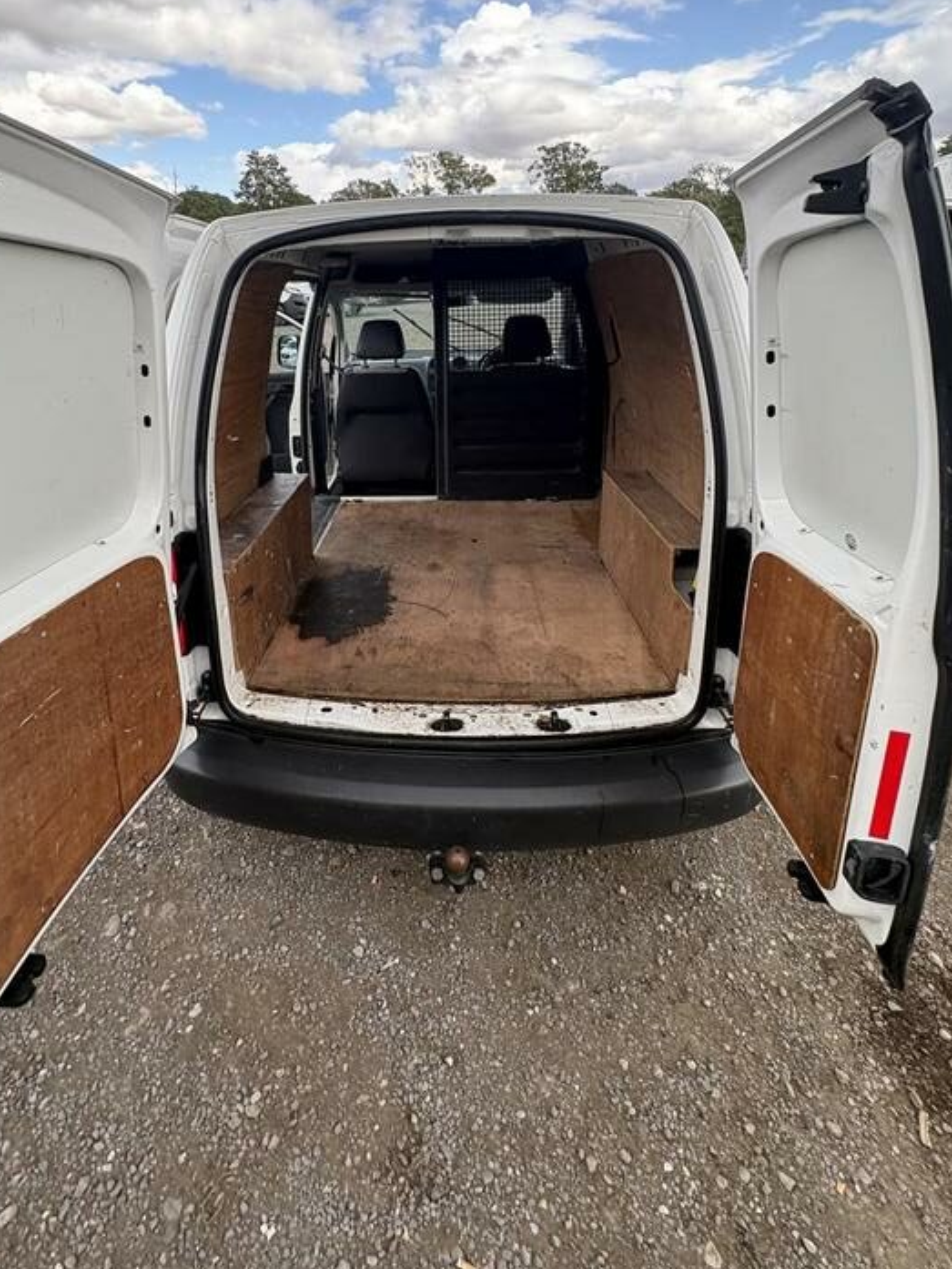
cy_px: 464
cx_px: 413
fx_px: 660
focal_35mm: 18
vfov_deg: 85.8
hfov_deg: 71.3
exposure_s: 1/167
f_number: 2.2
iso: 50
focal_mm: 2.22
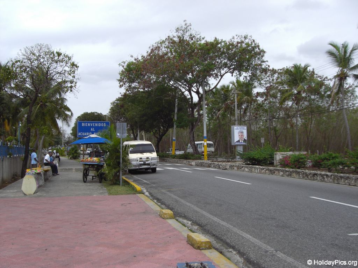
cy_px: 134
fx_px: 393
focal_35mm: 38
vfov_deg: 37.7
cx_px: 179
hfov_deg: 49.0
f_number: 8
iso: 64
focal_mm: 6.2
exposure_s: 1/125
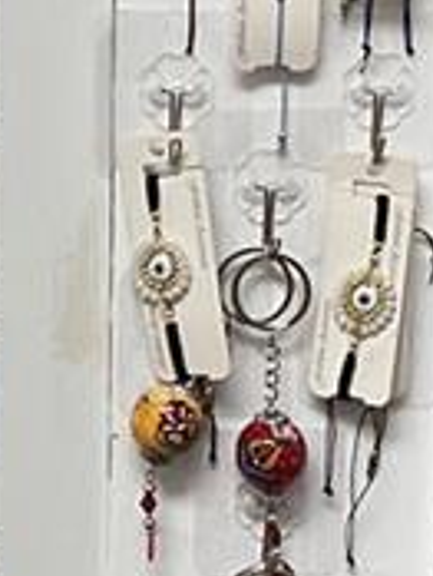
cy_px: 391
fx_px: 3328
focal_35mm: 200
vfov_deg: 9.9
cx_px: 142
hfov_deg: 7.4
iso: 100
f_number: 1.8
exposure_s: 1/60
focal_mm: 3
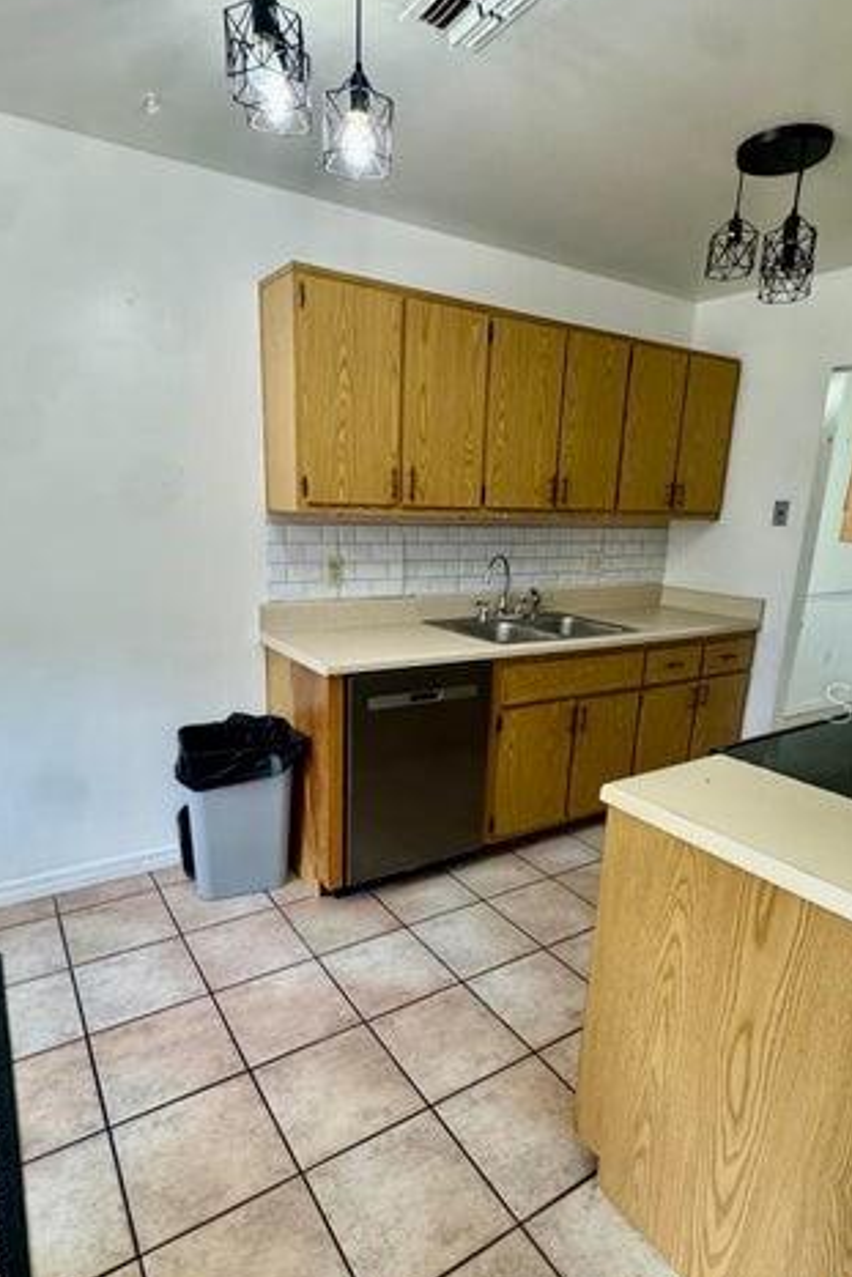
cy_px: 702
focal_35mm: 20
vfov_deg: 83.7
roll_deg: -1.6
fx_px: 709
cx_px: 425
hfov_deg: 62.0
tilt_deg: -14.0
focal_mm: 2.22
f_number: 2.2
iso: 250
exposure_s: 1/120
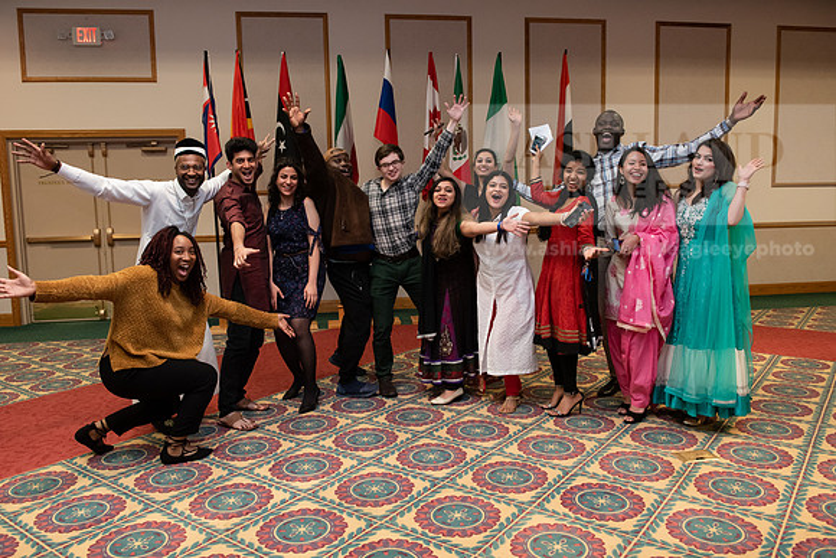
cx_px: 418
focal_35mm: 28
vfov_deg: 46.4
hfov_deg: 65.5
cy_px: 279
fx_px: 650
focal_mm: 28
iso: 2500
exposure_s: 1/200
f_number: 6.3
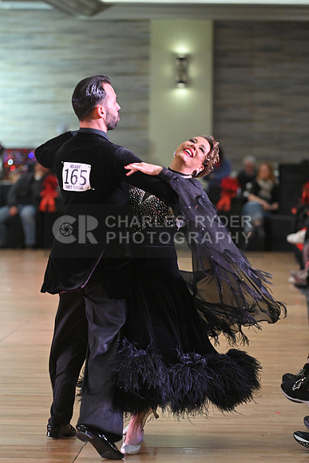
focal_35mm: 185
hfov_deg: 7.4
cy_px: 232
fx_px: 2380
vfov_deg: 11.1
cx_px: 154
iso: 3200
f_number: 4.5
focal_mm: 185
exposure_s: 1/400
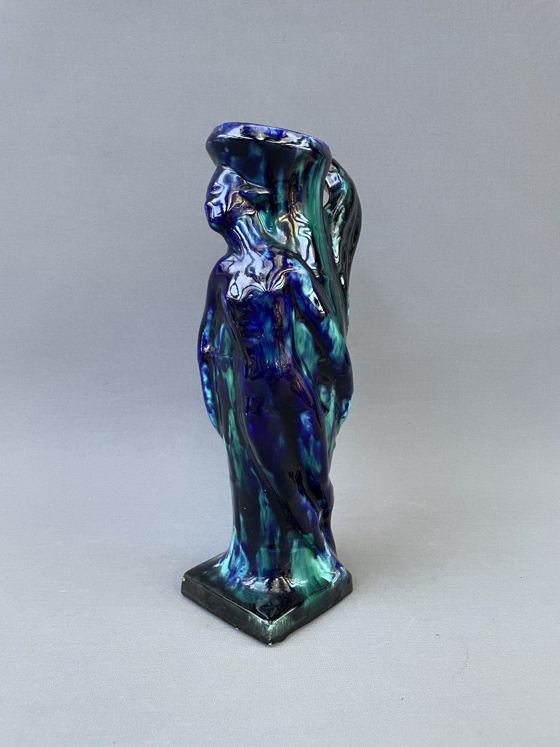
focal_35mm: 26
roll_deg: -1.0
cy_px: 374
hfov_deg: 53.1
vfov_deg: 67.3
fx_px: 561
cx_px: 280
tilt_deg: -11.0
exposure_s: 1/60
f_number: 1.6
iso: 200
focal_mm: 4.2
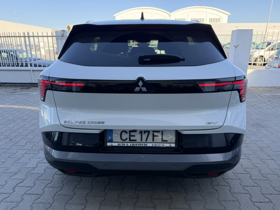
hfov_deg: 71.6
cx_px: 140
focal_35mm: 24
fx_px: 194
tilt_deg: -17.3
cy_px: 105
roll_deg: +0.5
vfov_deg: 56.8
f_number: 1.78
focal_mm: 6.76
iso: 100
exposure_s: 1/822
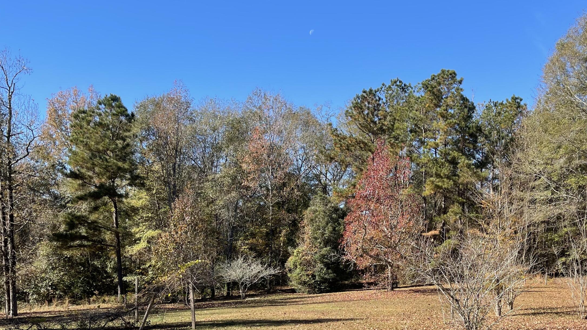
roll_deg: -0.7
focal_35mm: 39
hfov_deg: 51.0
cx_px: 375
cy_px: 290
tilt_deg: -4.2
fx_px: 607
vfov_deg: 29.3
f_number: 1.6
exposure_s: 1/1597
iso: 32
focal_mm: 5.1
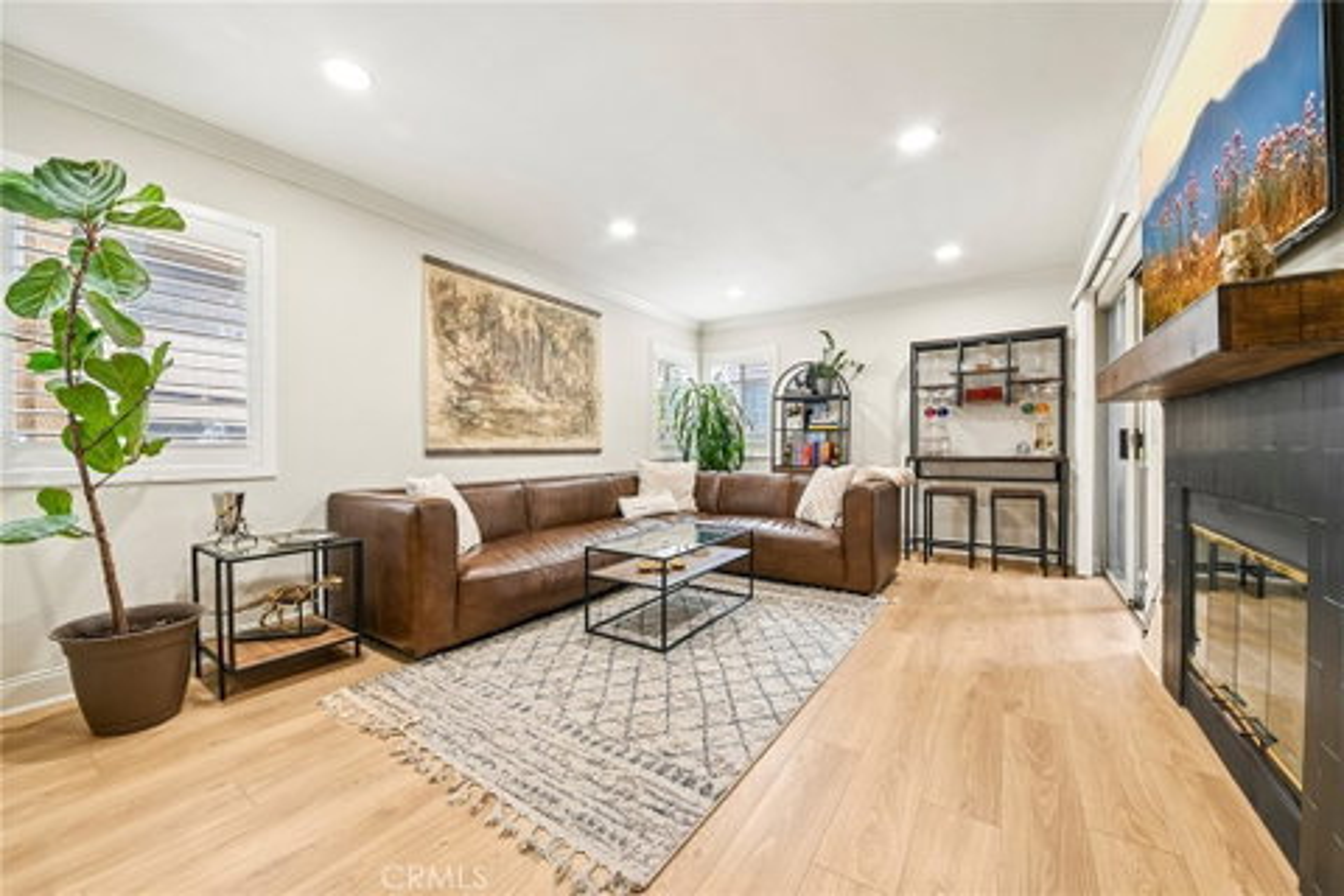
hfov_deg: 108.3
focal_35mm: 13
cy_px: 448
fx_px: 485
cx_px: 672
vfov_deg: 85.4
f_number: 8
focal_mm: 13
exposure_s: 1/4
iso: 250
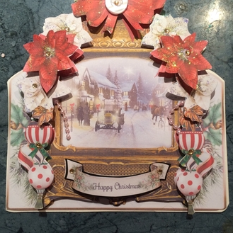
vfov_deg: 47.1
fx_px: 267
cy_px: 130
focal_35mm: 35
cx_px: 119
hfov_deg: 47.2
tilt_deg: -87.8
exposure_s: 1/33
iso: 100
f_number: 2.2
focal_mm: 4.15
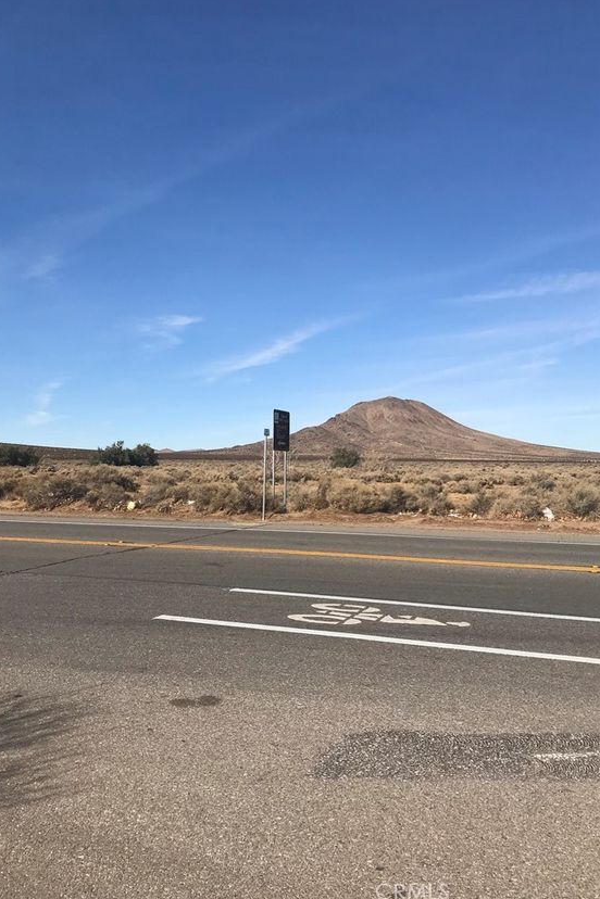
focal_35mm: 30
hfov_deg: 43.6
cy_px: 441
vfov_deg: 61.9
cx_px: 289
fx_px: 750
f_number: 1.8
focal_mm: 3.99
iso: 20
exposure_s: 1/3690
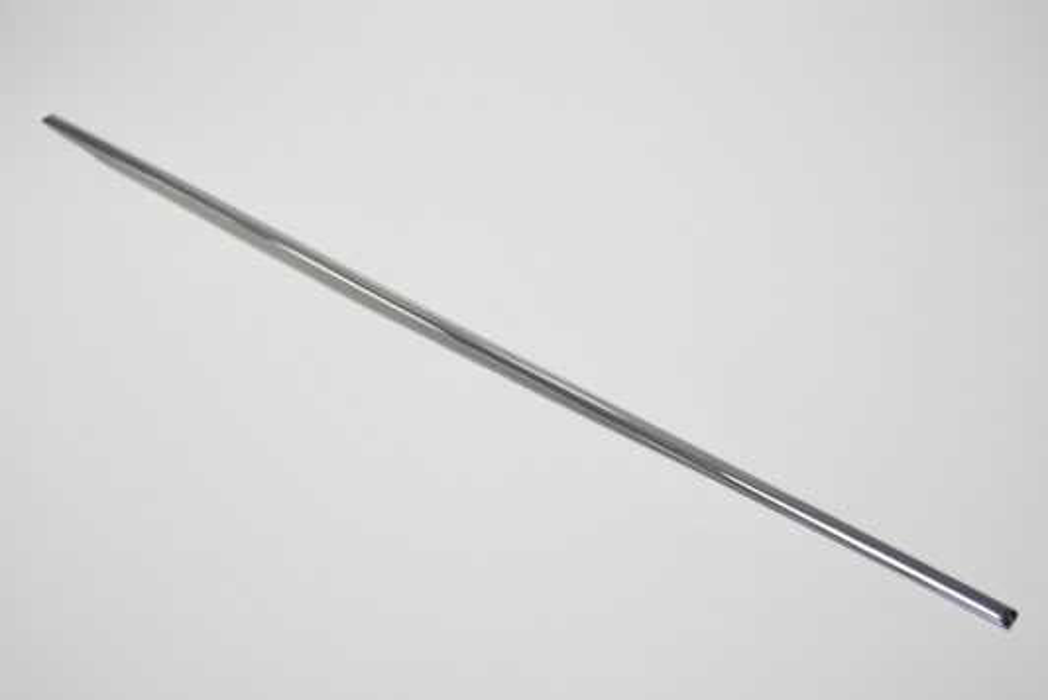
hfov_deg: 42.3
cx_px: 524
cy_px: 350
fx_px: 1354
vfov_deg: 29.0
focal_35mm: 46
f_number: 2.8
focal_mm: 31
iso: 320
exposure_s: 1/100
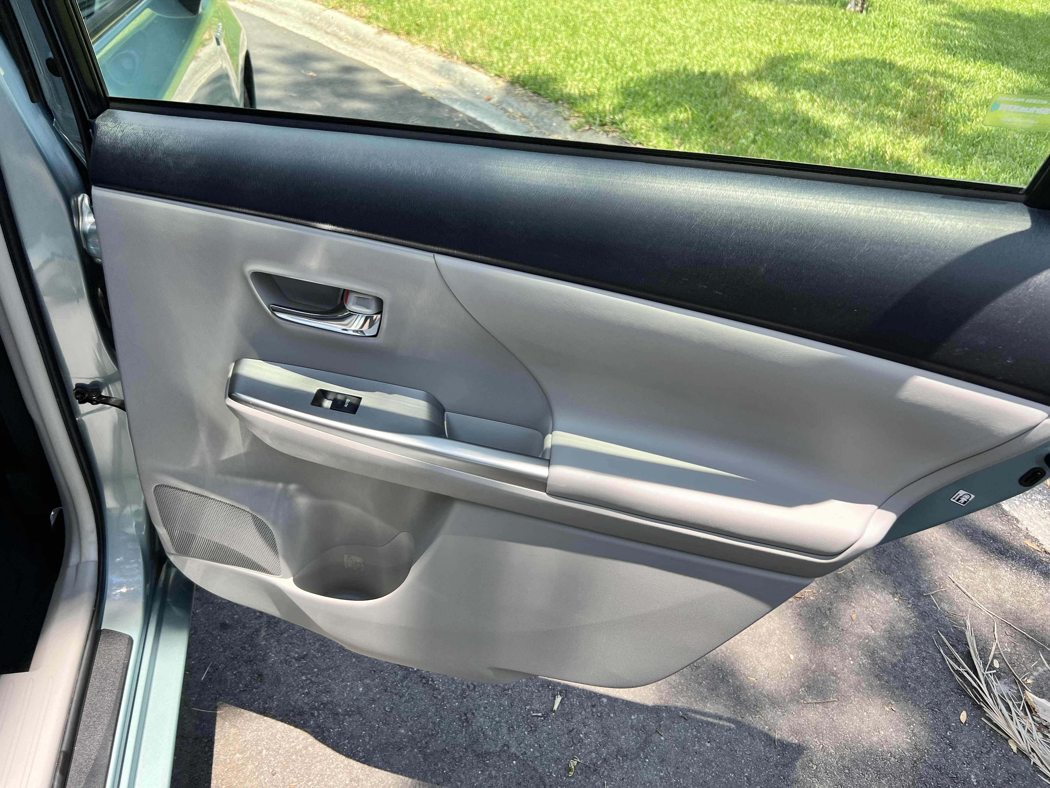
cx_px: 525
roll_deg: -6.7
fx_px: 789
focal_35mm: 26
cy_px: 394
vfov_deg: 53.1
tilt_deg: -36.6
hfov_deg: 67.3
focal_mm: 5.7
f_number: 1.5
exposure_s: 1/621
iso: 50
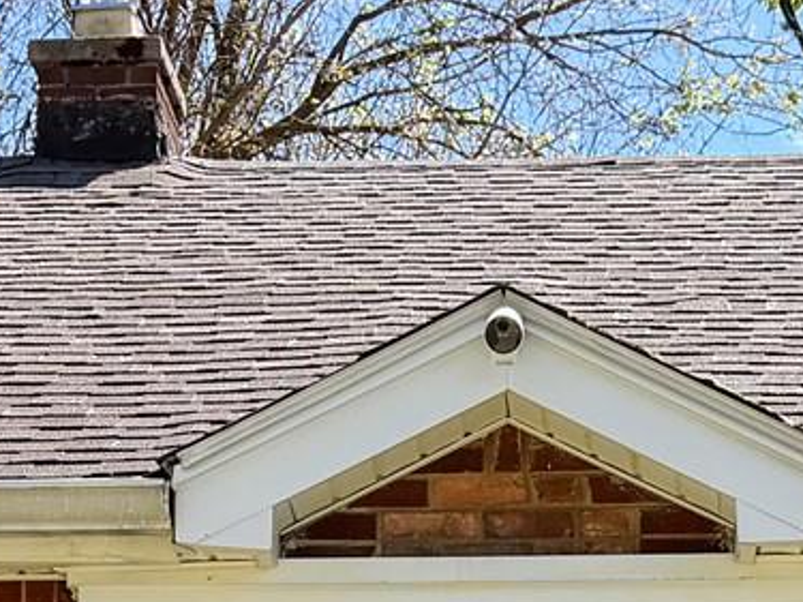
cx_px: 516
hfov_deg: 15.0
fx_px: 3038
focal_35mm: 131
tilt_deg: +3.0
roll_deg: +0.3
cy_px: 1129
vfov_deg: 10.5
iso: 80
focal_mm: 6.76
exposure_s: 1/1812
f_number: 1.78
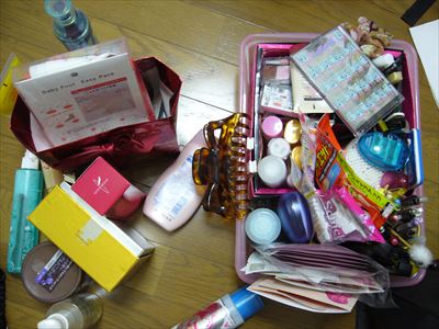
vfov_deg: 40.7
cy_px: 164
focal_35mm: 35
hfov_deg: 52.6
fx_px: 444
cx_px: 220
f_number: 2.8
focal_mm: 5.8
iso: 200
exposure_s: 1/15
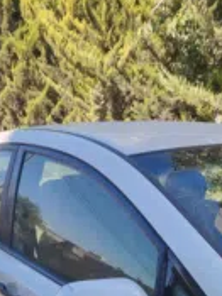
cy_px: 315
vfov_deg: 31.5
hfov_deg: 26.5
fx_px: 471
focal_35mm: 55
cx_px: 93
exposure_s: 1/679
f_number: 1.75
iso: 100
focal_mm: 5.25
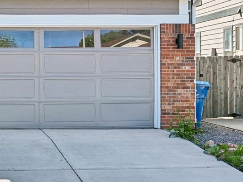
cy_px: -28
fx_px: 603
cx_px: -55
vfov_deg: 16.5
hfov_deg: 21.1
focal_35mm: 86
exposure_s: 1/30
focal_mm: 30
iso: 125
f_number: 11
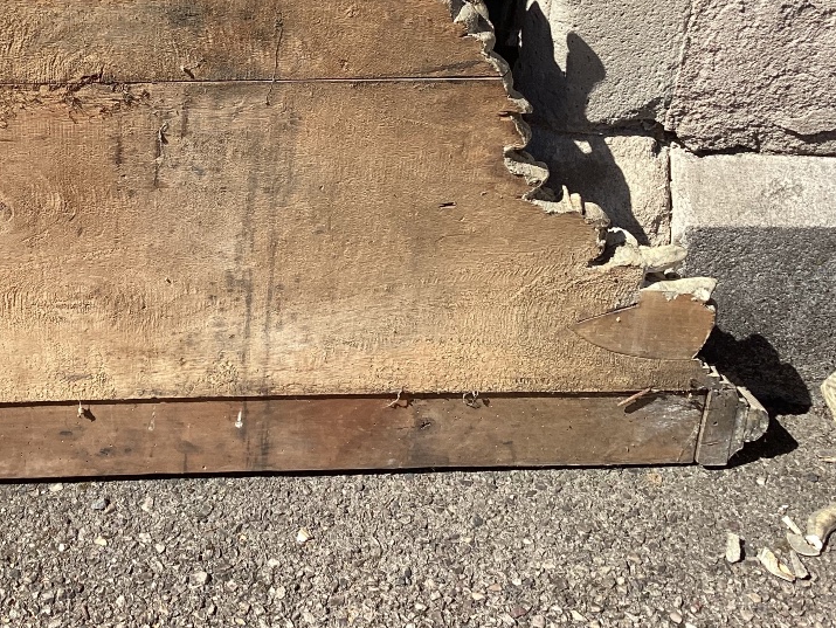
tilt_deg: -31.3
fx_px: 1256
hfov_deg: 36.1
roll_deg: -2.7
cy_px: 110
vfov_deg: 27.4
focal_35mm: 52
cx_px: 222
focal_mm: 3.3
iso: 25
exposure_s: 1/840
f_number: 2.4
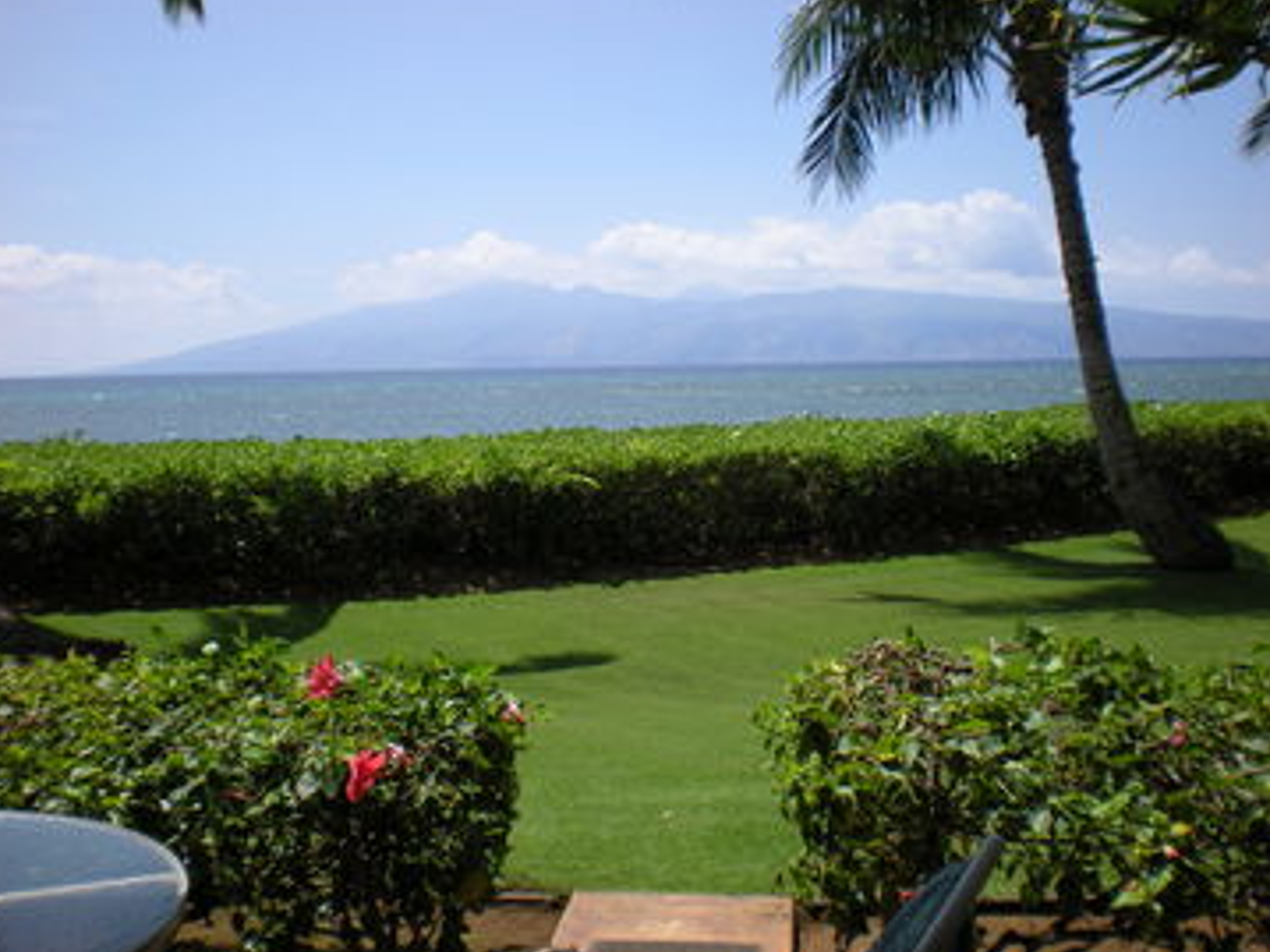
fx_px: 1430
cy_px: 474
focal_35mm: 39
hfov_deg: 47.9
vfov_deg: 36.8
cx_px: 630
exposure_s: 1/470
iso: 64
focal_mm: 6.3
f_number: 4.6
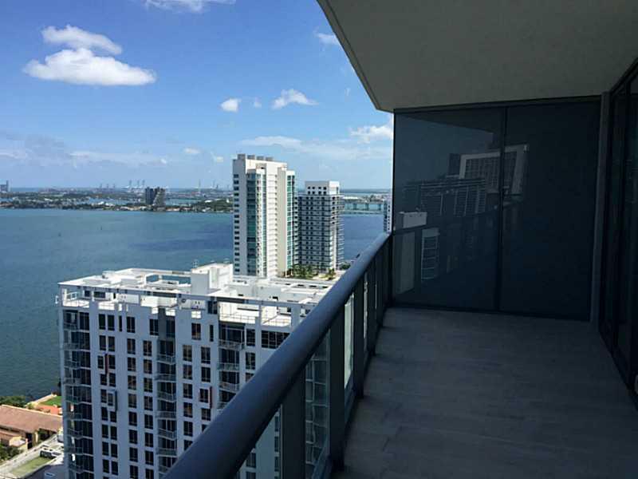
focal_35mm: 29
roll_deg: -0.4
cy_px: 240
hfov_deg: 61.7
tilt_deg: -5.0
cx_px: 319
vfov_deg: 48.2
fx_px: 534
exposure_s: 1/2083
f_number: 2.2
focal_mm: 4.15
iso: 32
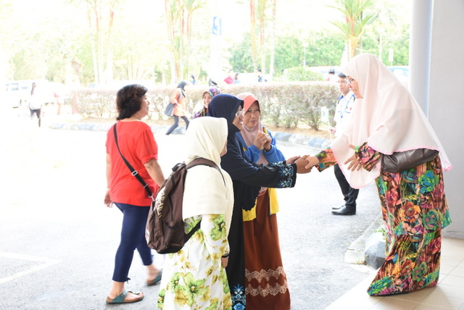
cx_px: 232
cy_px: 155
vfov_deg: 25.8
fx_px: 677
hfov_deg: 37.8
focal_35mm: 52
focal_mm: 35
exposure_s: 1/50
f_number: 5
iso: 320
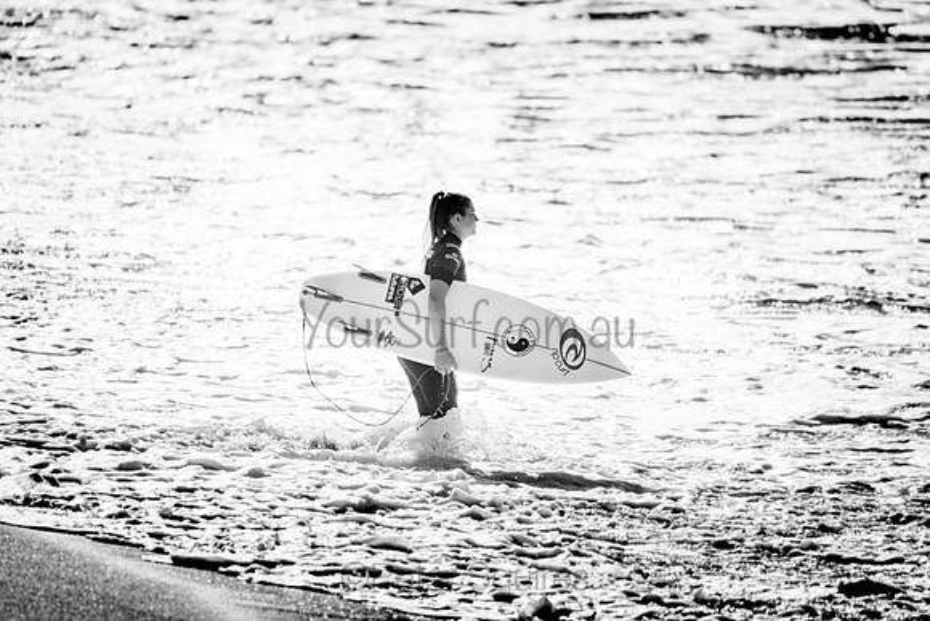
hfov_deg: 4.1
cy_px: 310
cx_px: 465
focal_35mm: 505
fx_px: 13053
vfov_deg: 2.7
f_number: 5.6
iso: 110
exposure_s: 1/2000
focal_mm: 500
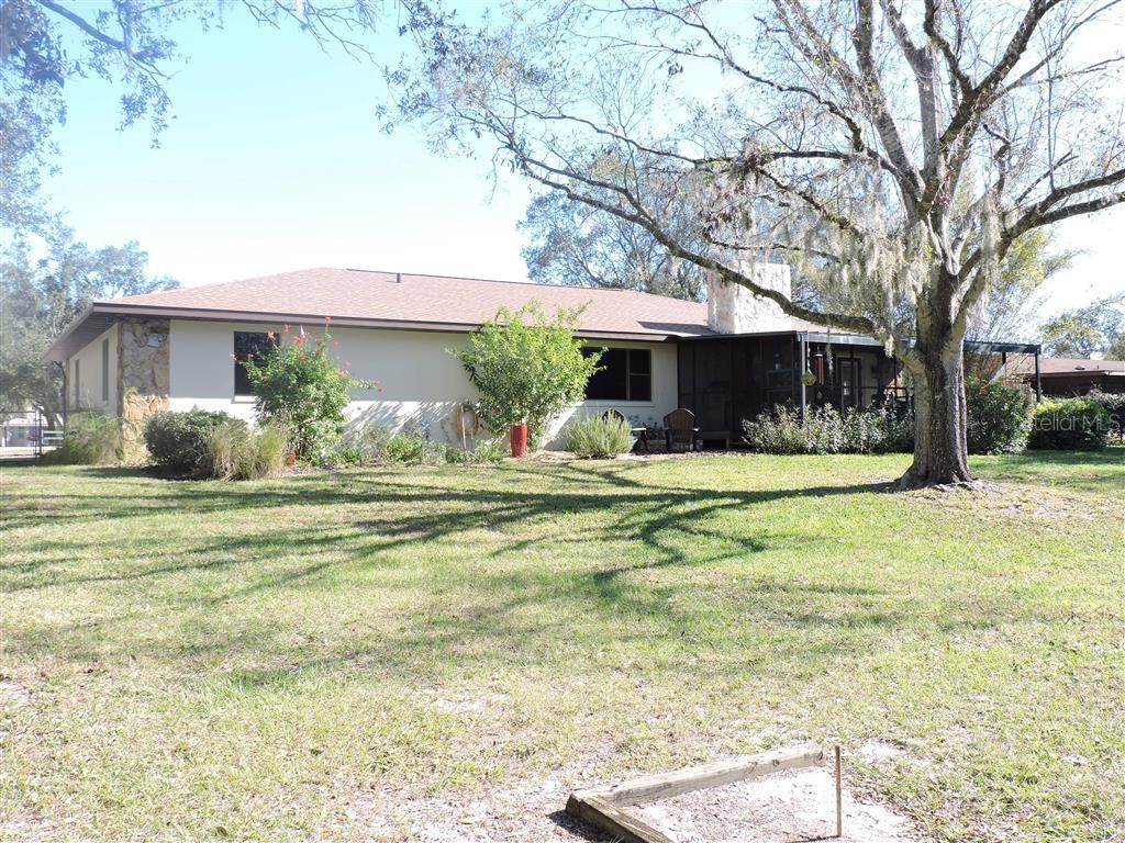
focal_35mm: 33
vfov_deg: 42.9
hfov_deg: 55.4
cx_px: 562
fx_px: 1072
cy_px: 422
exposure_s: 1/250
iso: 100
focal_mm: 5.9
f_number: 3.2
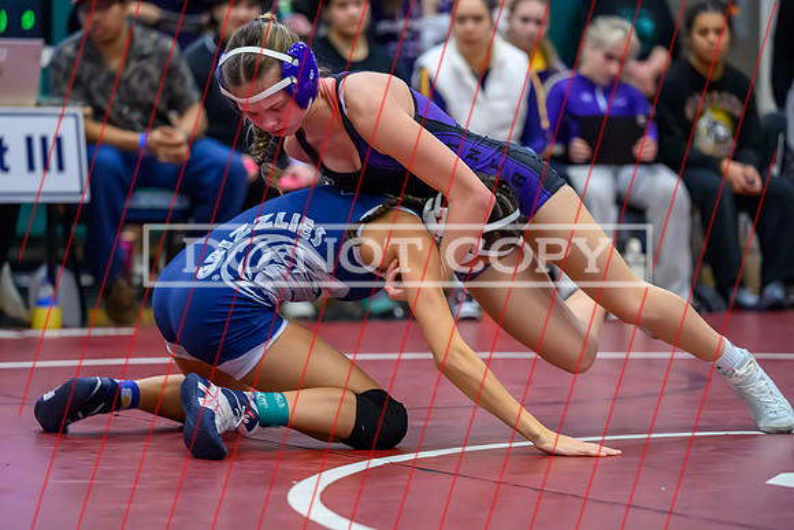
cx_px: 402
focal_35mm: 154
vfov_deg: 8.9
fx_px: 3393
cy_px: 307
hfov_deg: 13.3
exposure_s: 1/640
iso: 10000
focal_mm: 130
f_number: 2.8
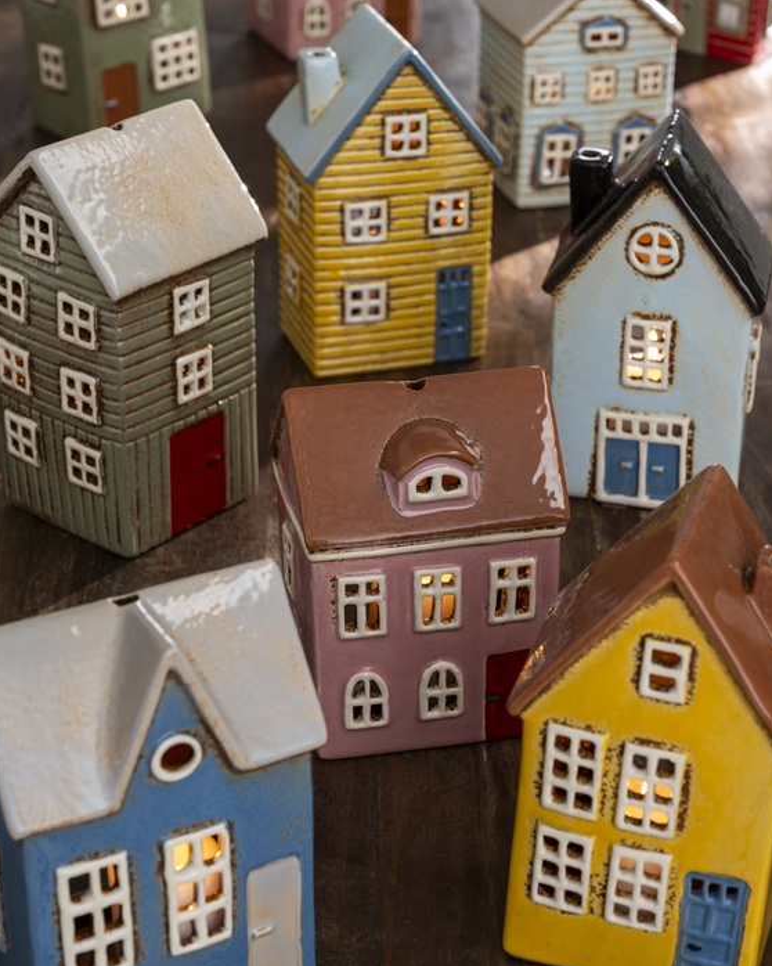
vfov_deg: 23.9
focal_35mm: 80
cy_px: 453
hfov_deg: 19.2
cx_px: 385
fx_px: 2286
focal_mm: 70
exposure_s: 1/4
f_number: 8
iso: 100
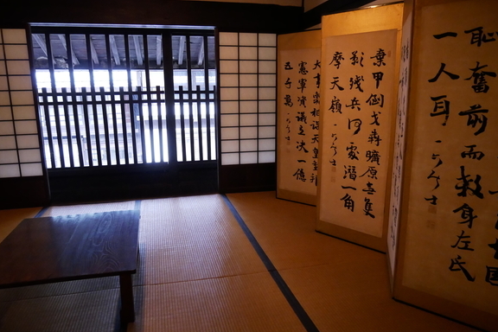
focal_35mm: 26
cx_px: 241
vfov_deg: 49.6
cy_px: 164
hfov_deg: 69.4
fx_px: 360
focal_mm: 12
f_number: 3.5
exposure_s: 1/50
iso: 3200
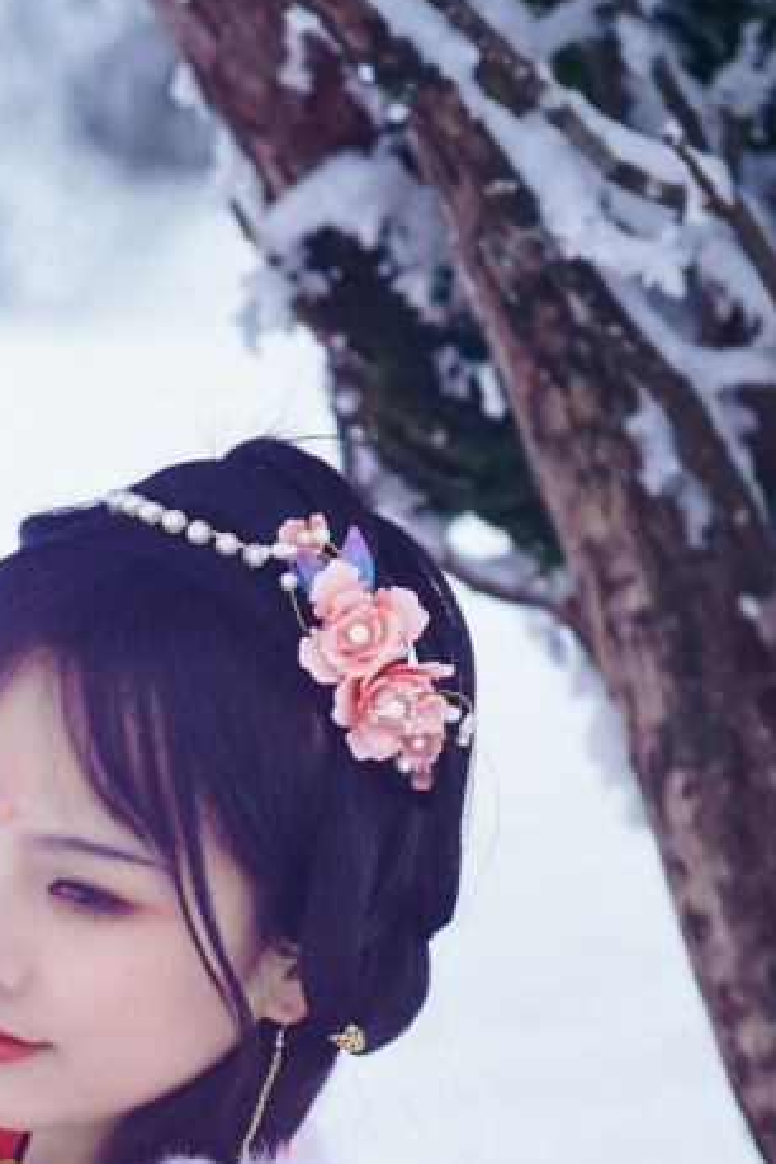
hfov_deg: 7.5
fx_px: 5917
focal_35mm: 183
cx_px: -28
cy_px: 1504
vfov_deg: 11.0
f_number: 2.8
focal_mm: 70
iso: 100
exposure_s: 1/250
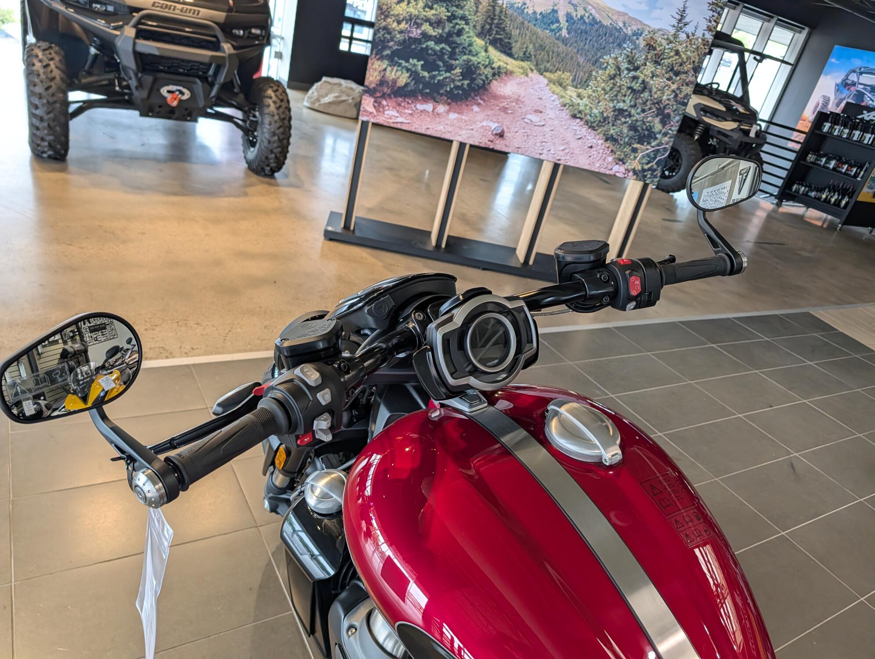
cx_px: 438
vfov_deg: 56.9
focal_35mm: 24
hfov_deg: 71.5
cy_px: 330
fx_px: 608
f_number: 1.68
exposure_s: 1/1214
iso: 525
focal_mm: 6.9
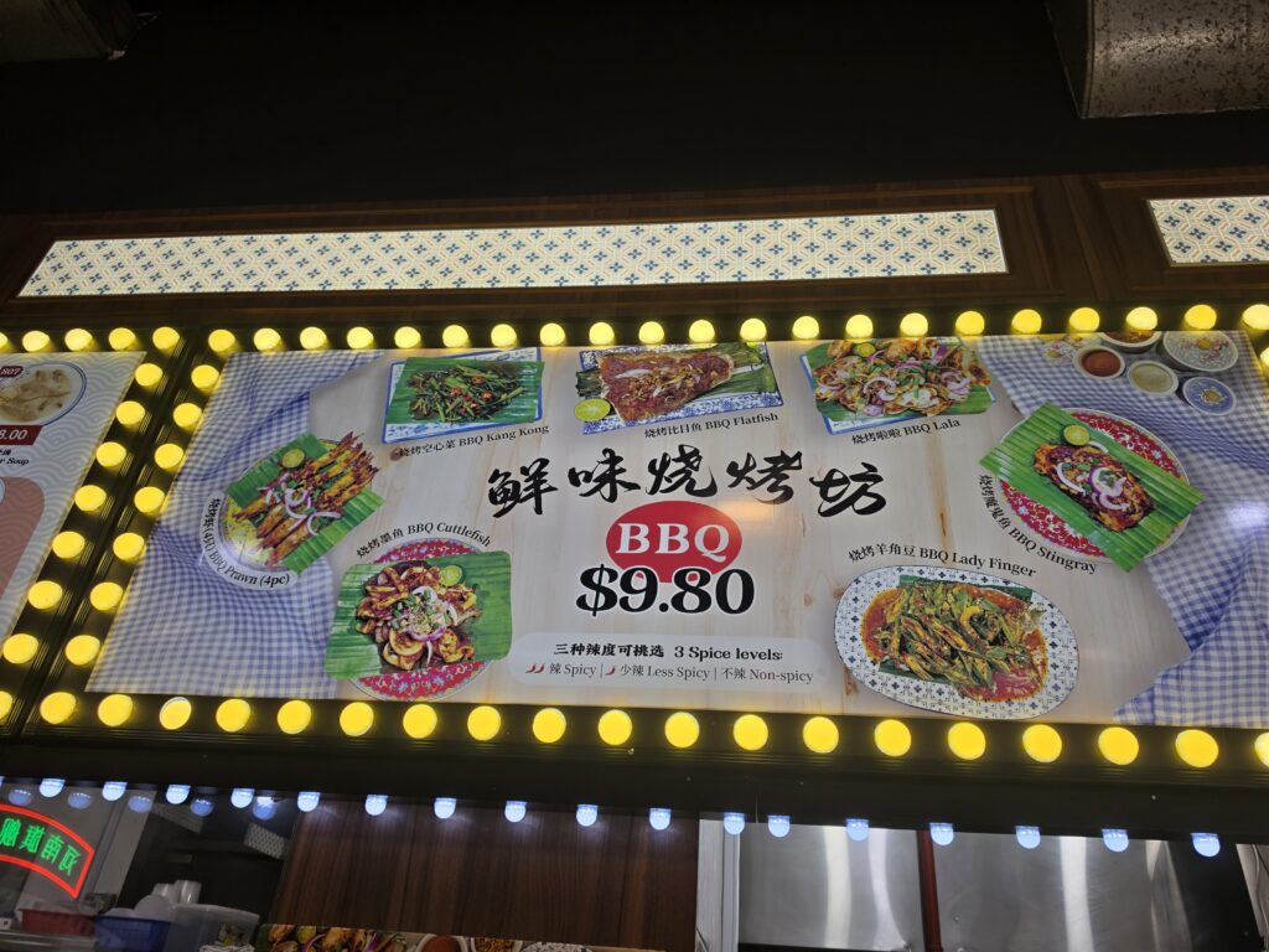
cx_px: 634
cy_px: 476
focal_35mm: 23
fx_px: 843
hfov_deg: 73.9
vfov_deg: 58.9
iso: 10
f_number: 1.4
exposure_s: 1/210
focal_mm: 6.5
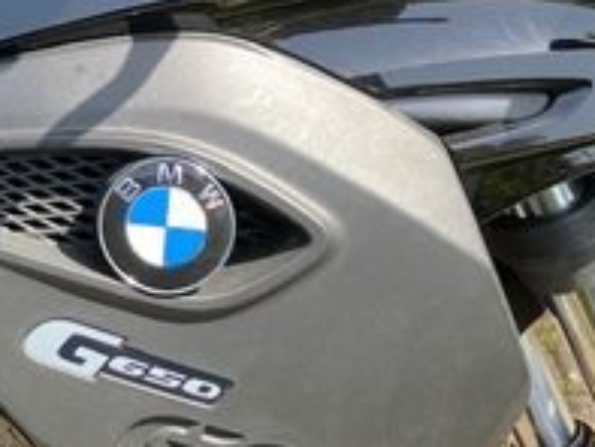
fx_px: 1565
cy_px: 39
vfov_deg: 16.0
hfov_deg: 21.0
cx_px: 36
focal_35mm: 91
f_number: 1.8
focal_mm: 3.99
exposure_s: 1/186
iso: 25
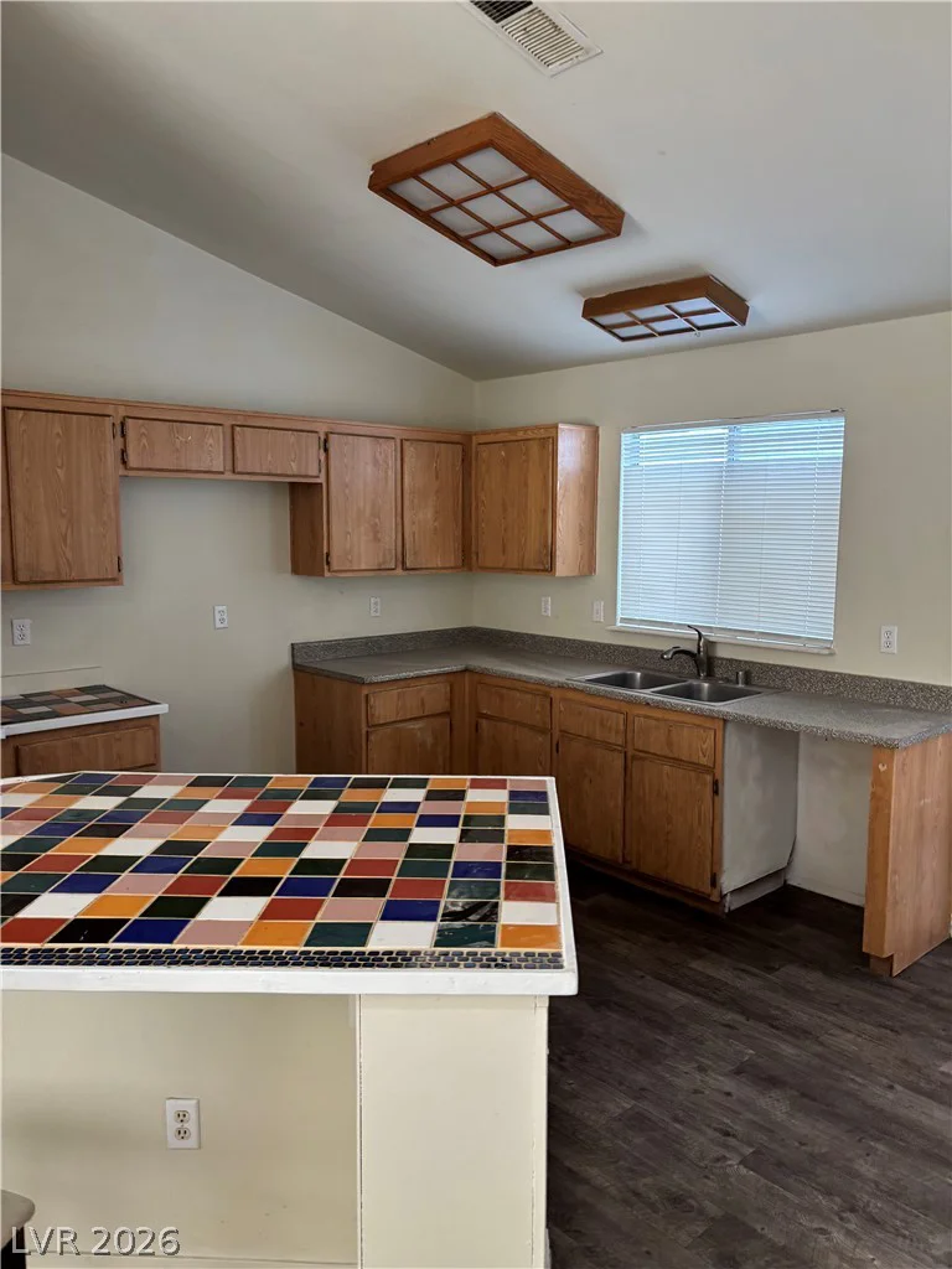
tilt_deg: -5.7
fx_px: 953
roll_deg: +1.8
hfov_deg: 53.1
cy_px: 634
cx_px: 476
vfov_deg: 67.3
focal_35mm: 26
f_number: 1.6
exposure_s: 1/60
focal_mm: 5.96
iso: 125
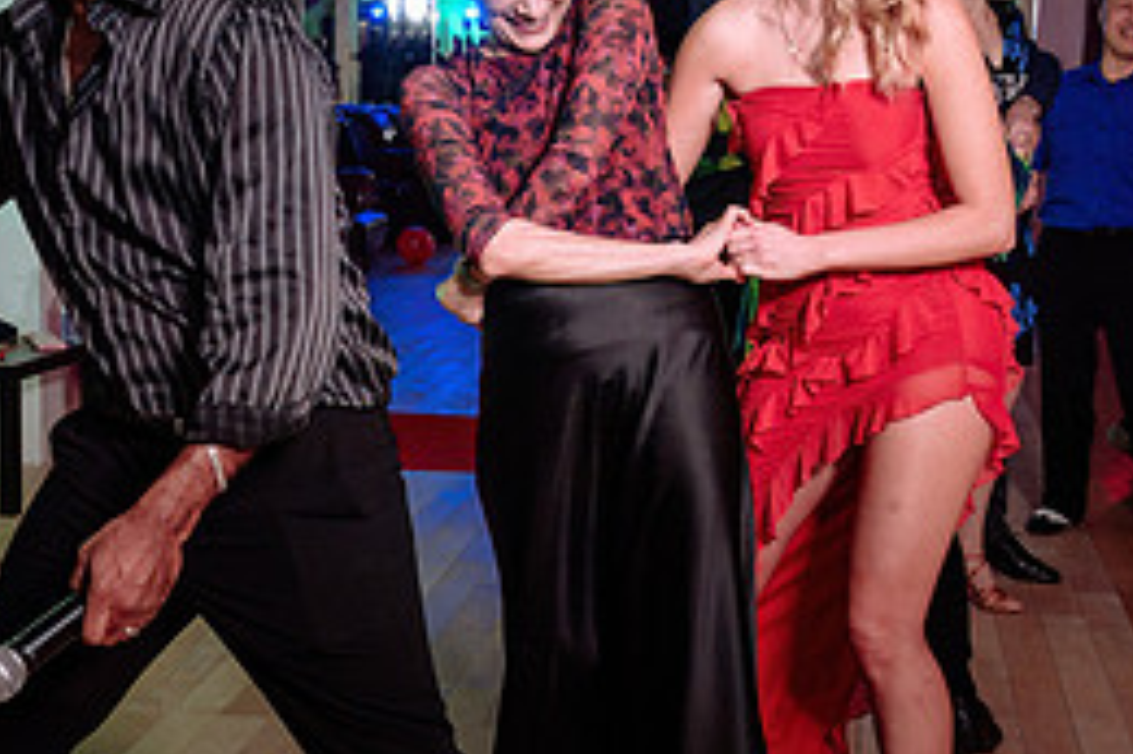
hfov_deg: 33.4
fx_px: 1887
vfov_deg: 22.6
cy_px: 299
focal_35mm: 60
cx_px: 544
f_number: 4.5
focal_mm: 24
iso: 800
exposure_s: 1/80
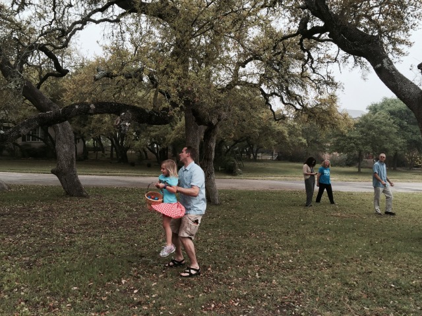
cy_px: 158
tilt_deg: +3.5
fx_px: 354
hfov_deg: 61.7
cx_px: 211
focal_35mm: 29
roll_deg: -1.7
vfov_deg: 48.2
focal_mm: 4.15
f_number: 2.2
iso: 32
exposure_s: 1/350
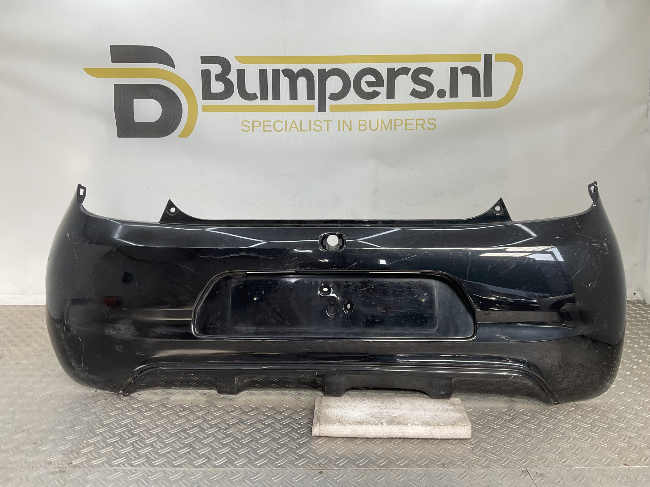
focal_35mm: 29
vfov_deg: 48.2
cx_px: 325
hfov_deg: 61.7
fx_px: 545
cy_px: 244
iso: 16
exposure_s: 1/130
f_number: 1.8
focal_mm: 3
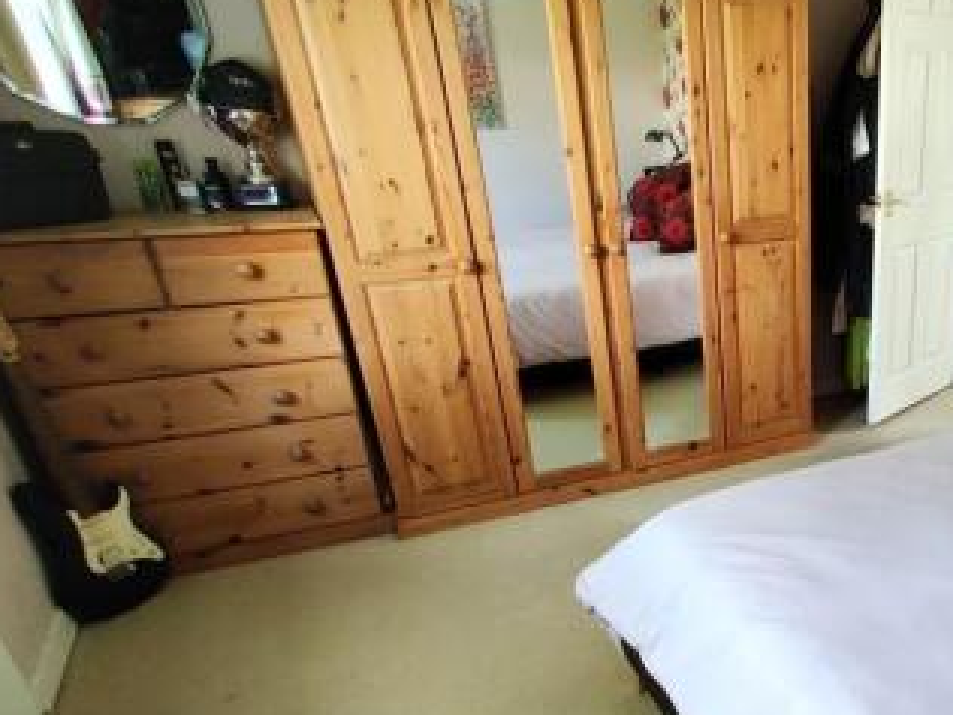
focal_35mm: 24
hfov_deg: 61.4
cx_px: 843
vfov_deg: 54.0
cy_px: 542
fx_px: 661
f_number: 2.2
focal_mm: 2.25
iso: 640
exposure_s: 1/33
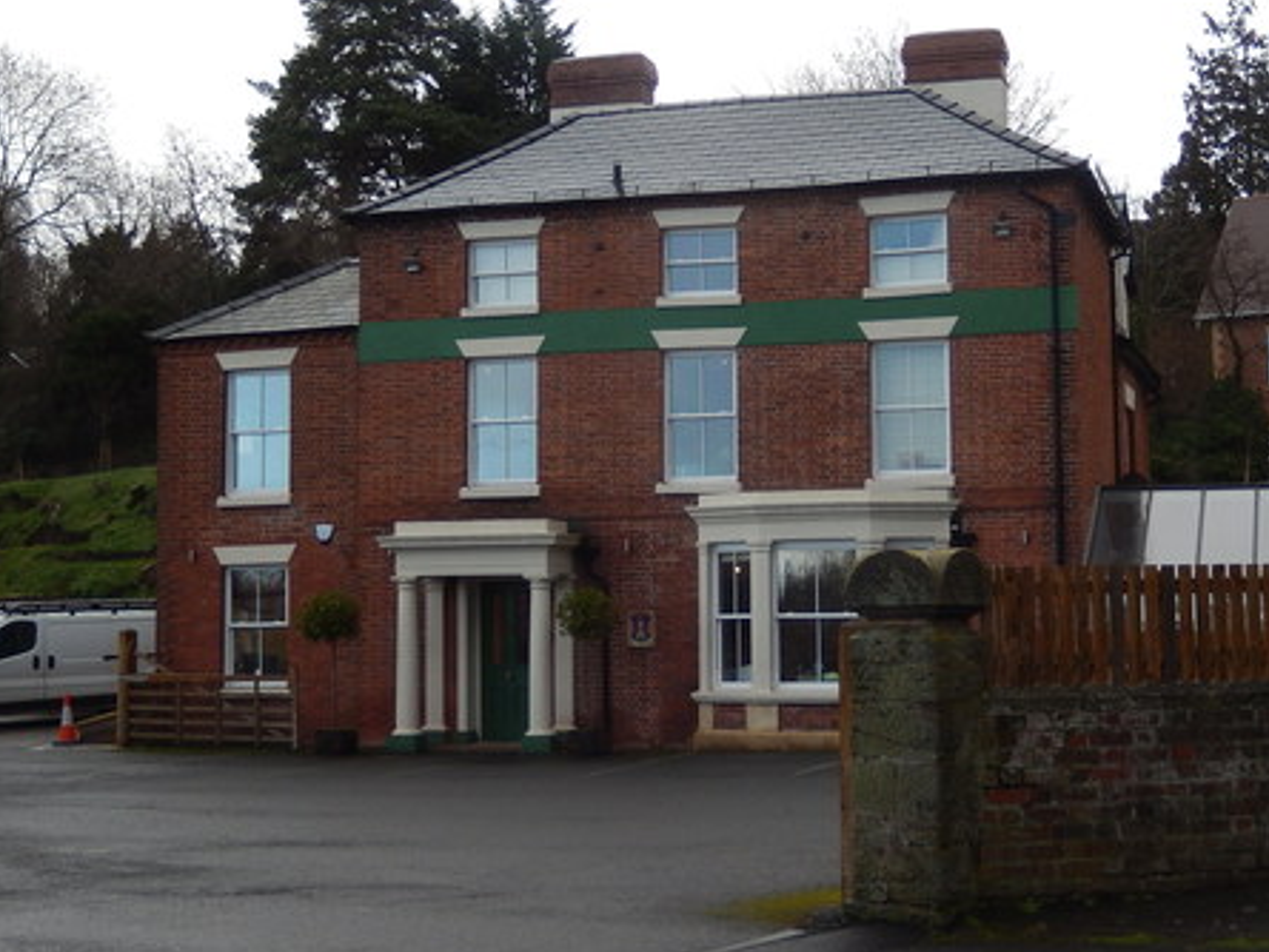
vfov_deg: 24.8
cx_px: 704
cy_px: 436
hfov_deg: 32.7
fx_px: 2163
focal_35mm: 59
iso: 125
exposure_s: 1/125
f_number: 4.2
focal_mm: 7.3
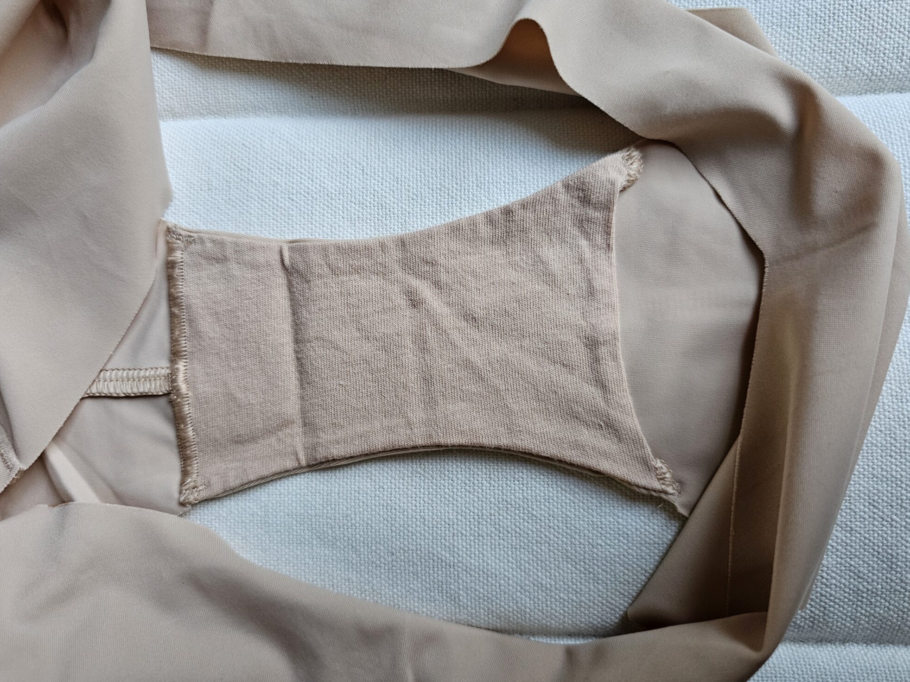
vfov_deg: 56.8
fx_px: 631
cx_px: 456
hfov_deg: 71.6
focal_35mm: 24
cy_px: 332
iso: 400
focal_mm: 6.3
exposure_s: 1/74.1
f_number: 1.7
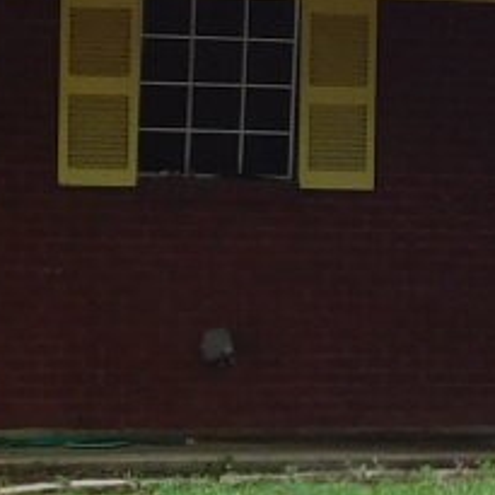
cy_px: 39
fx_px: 4012
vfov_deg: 7.0
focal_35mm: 248
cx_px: 662
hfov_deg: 7.0
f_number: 3.5
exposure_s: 1/160
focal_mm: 6.3
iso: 125
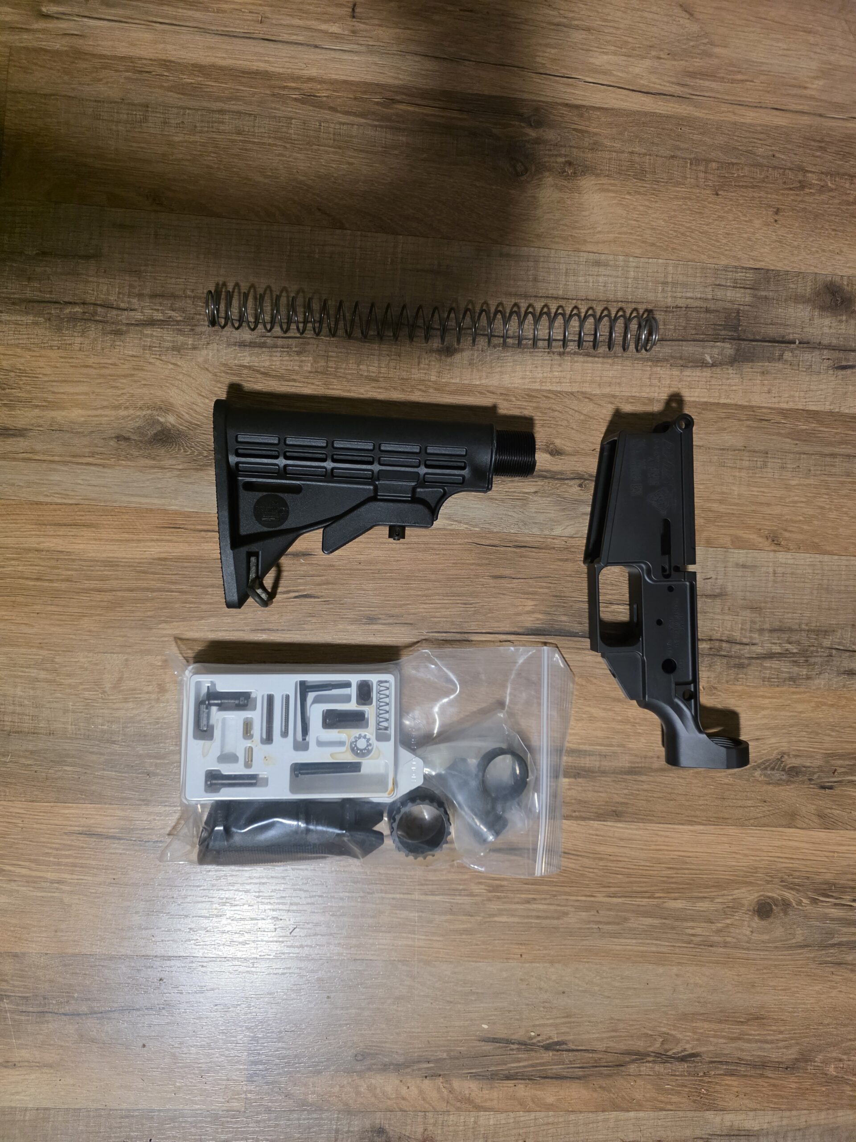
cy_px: 571
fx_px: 758
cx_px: 428
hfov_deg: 58.9
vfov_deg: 73.9
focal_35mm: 23
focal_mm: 6.3
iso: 1000
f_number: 1.7
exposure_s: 1/120
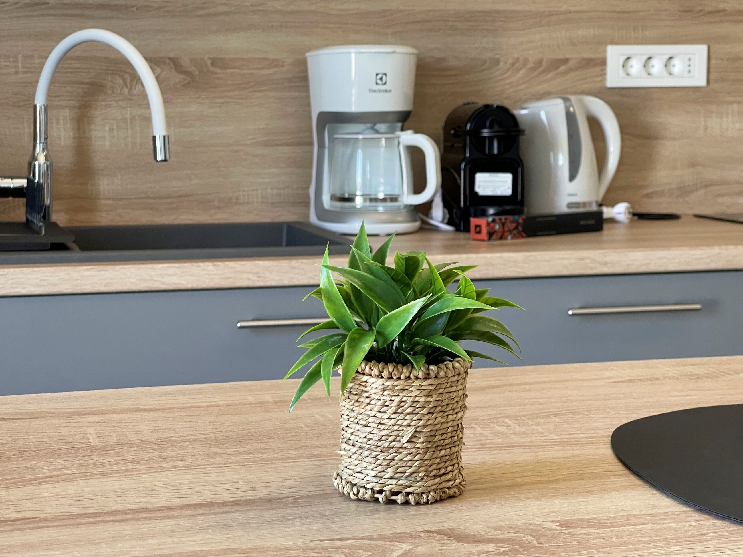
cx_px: 377
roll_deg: -0.3
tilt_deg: -7.1
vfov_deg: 21.3
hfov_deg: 28.2
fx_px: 1481
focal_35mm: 69
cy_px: 257
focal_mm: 7.5
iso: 200
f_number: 2.2
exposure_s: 1/121
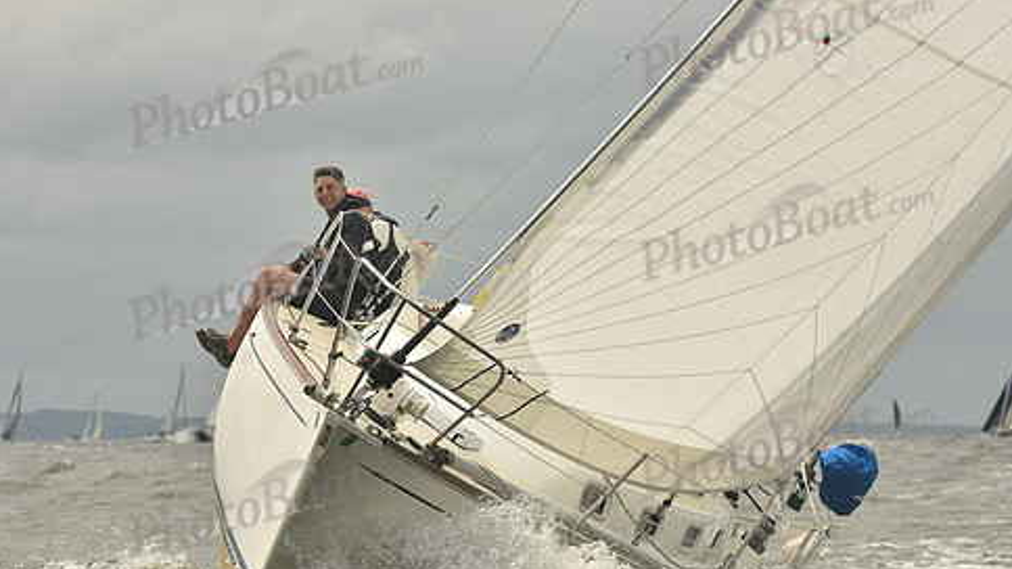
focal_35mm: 226
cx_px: 533
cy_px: 365
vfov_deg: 5.4
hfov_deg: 9.5
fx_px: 6063
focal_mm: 180
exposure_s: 1/1600
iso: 320
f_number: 10
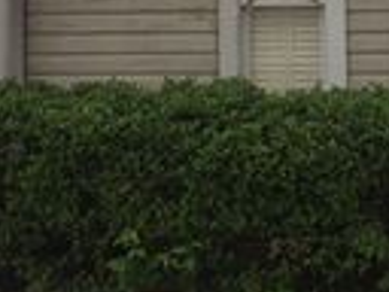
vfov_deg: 12.7
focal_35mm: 113
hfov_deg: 17.2
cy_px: -84
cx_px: 340
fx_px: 1270
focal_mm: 4.15
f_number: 2.2
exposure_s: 1/719
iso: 32
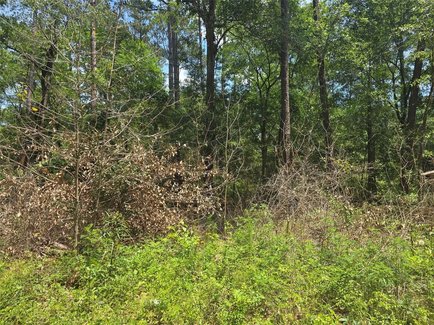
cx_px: 217
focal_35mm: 23
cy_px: 162
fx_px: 288
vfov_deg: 58.9
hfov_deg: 73.9
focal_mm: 6.3
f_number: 1.7
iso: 12
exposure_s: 1/343
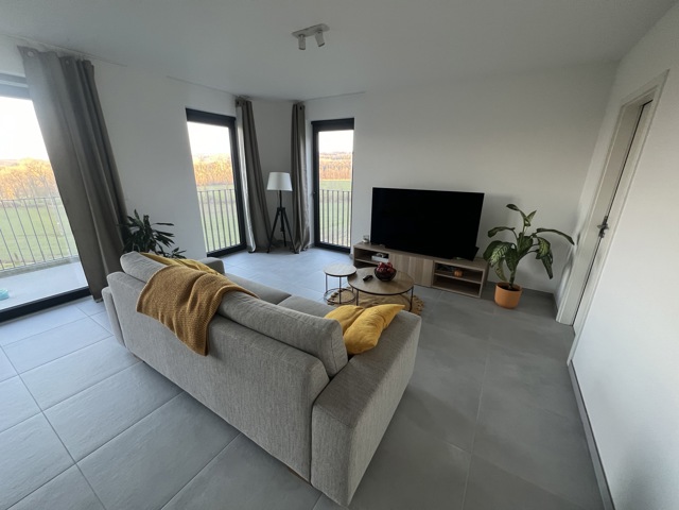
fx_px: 255
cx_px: 340
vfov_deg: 89.9
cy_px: 255
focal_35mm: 13
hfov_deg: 106.2
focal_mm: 1.57
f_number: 1.8
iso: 160
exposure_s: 1/99
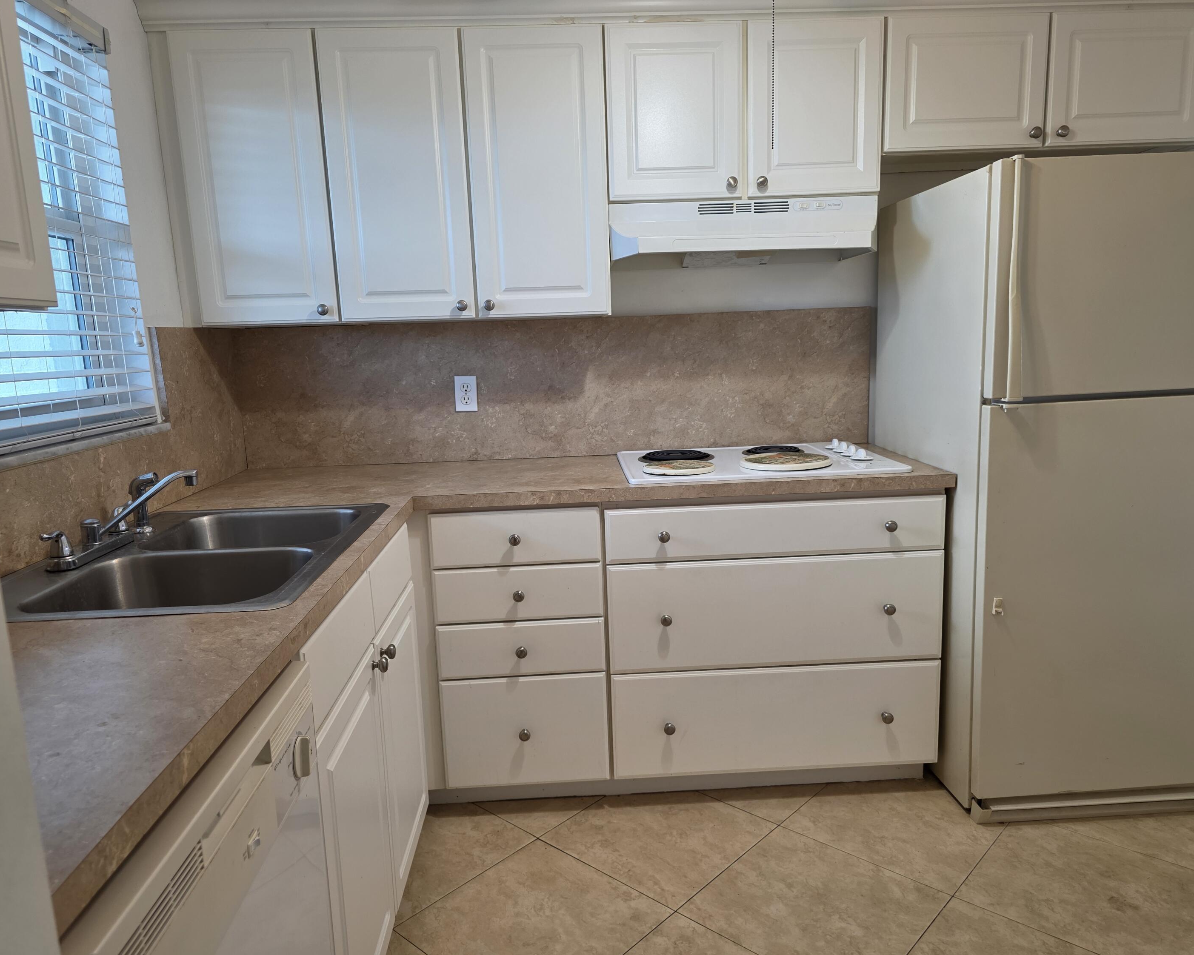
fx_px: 848
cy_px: 478
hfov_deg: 70.3
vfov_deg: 58.8
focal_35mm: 24
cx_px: 614
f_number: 1.7
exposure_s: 1/120
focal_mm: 6.3
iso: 100
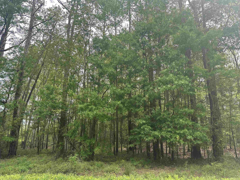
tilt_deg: +16.5
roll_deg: +0.1
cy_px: 90
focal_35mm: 24
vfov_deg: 56.8
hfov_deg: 71.6
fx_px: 166
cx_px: 120
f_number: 1.78
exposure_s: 1/699
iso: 80
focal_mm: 6.86
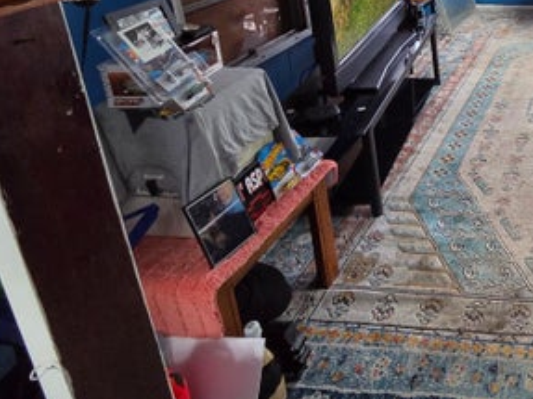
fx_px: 446
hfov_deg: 45.4
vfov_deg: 40.7
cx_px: 592
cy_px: -19
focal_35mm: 29
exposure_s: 1/120
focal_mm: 2.2
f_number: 2.2
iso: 250
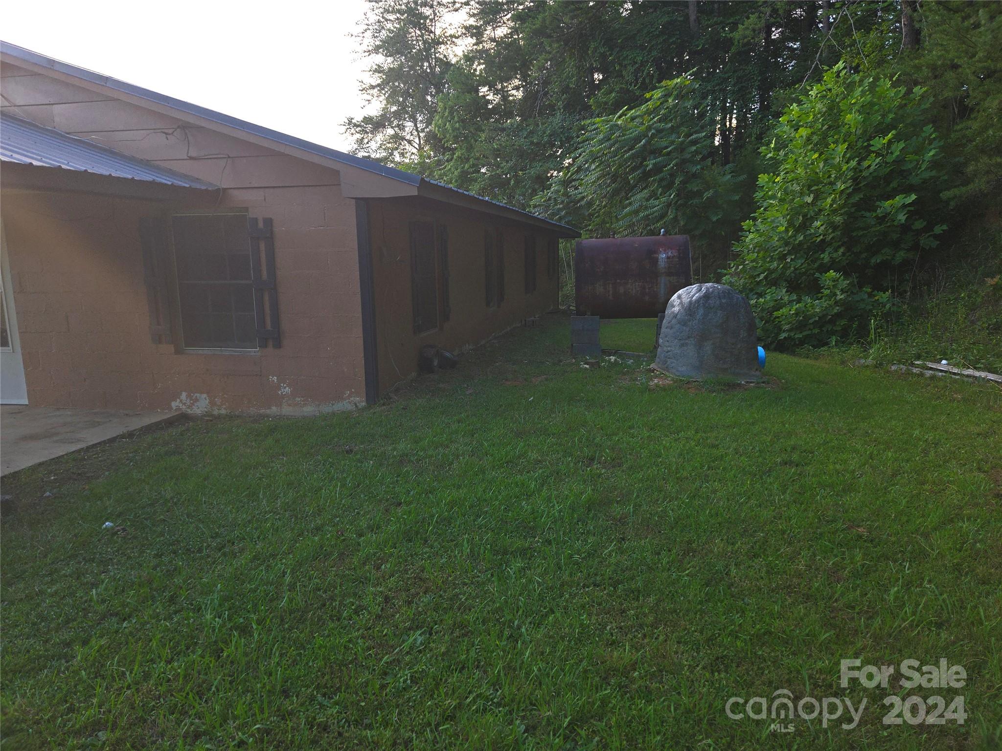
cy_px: 376
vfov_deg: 58.9
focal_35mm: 23
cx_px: 501
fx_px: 666
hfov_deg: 73.9
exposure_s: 1/182
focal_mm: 5.4
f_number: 1.8
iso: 80
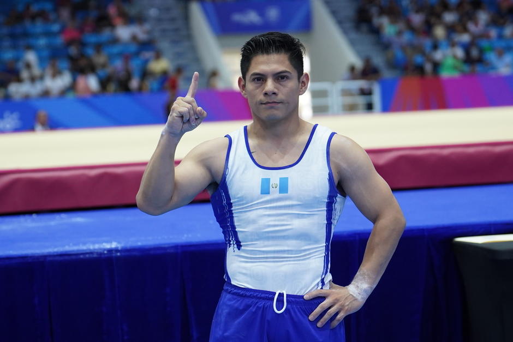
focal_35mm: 114
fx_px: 1625
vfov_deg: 12.0
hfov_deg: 17.9
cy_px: 171
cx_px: 256
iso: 2500
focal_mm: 76
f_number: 2.8
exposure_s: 1/1250
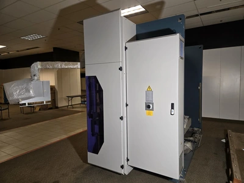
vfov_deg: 58.9
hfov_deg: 73.9
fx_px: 162
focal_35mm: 23
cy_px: 92
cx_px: 122
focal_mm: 5.4
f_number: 1.8
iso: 125
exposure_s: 1/50
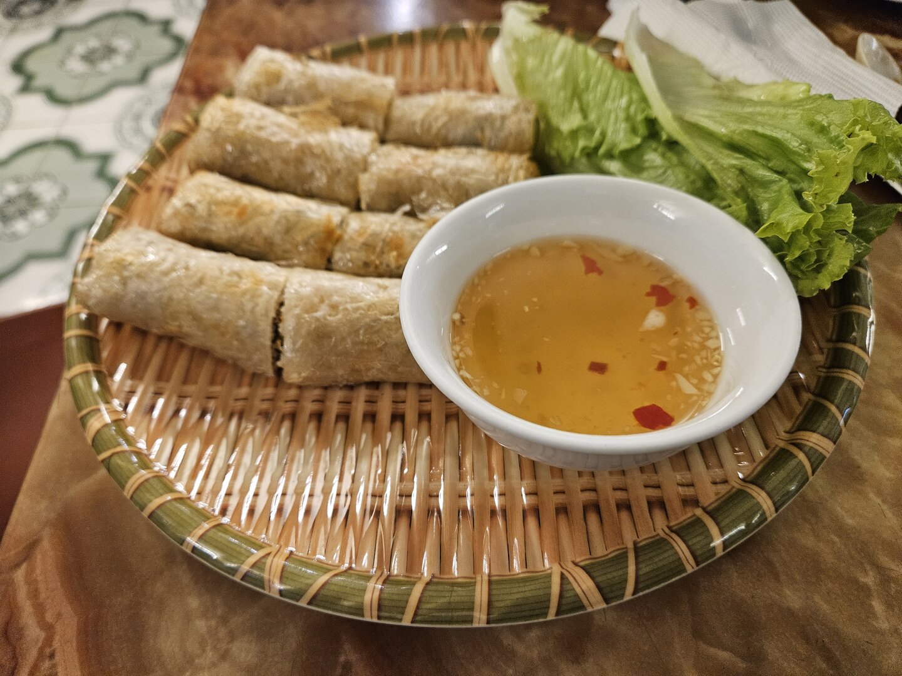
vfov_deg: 58.9
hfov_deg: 73.9
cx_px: 451
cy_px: 338
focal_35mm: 23
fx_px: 599
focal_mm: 5.4
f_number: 1.8
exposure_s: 1/240
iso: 500
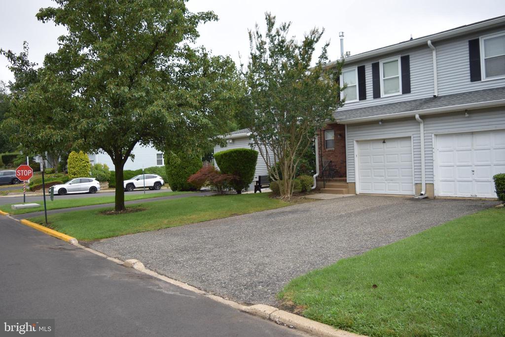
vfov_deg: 47.9
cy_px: 168
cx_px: 252
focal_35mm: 27
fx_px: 379
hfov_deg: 67.4
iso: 200
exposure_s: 1/1000
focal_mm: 18
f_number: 3.5
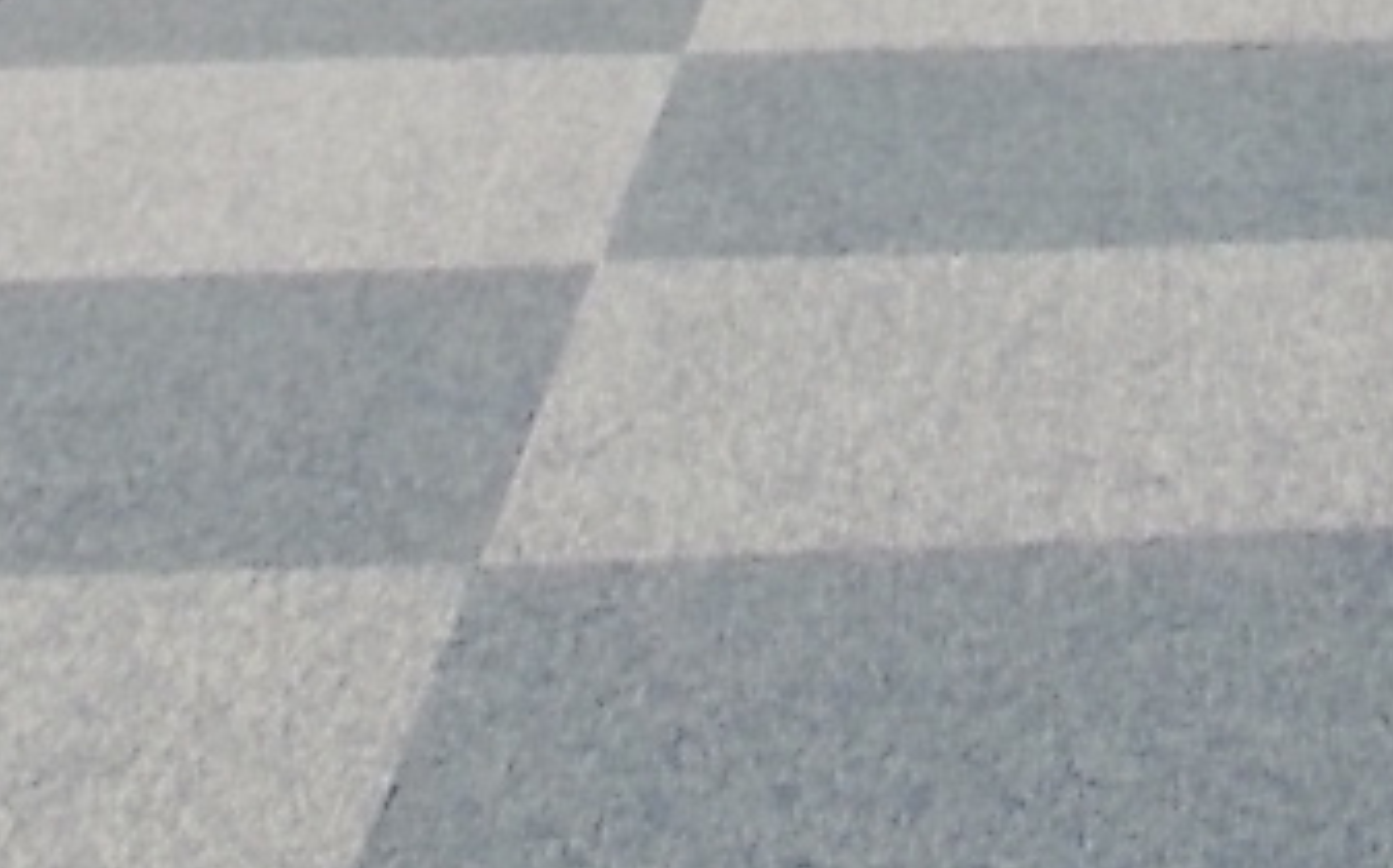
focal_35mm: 131
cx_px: 1579
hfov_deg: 15.5
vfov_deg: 8.9
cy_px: -1335
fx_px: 4969
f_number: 3.2
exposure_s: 1/160
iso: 80
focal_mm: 4.6
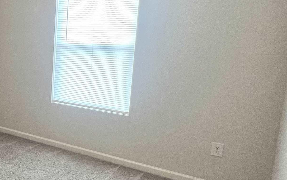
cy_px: 75
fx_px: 274
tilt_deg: -8.2
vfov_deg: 36.2
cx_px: -36
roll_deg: -0.6
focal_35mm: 35
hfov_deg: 42.2
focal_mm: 1.57
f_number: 1.8
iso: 160
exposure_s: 1/120
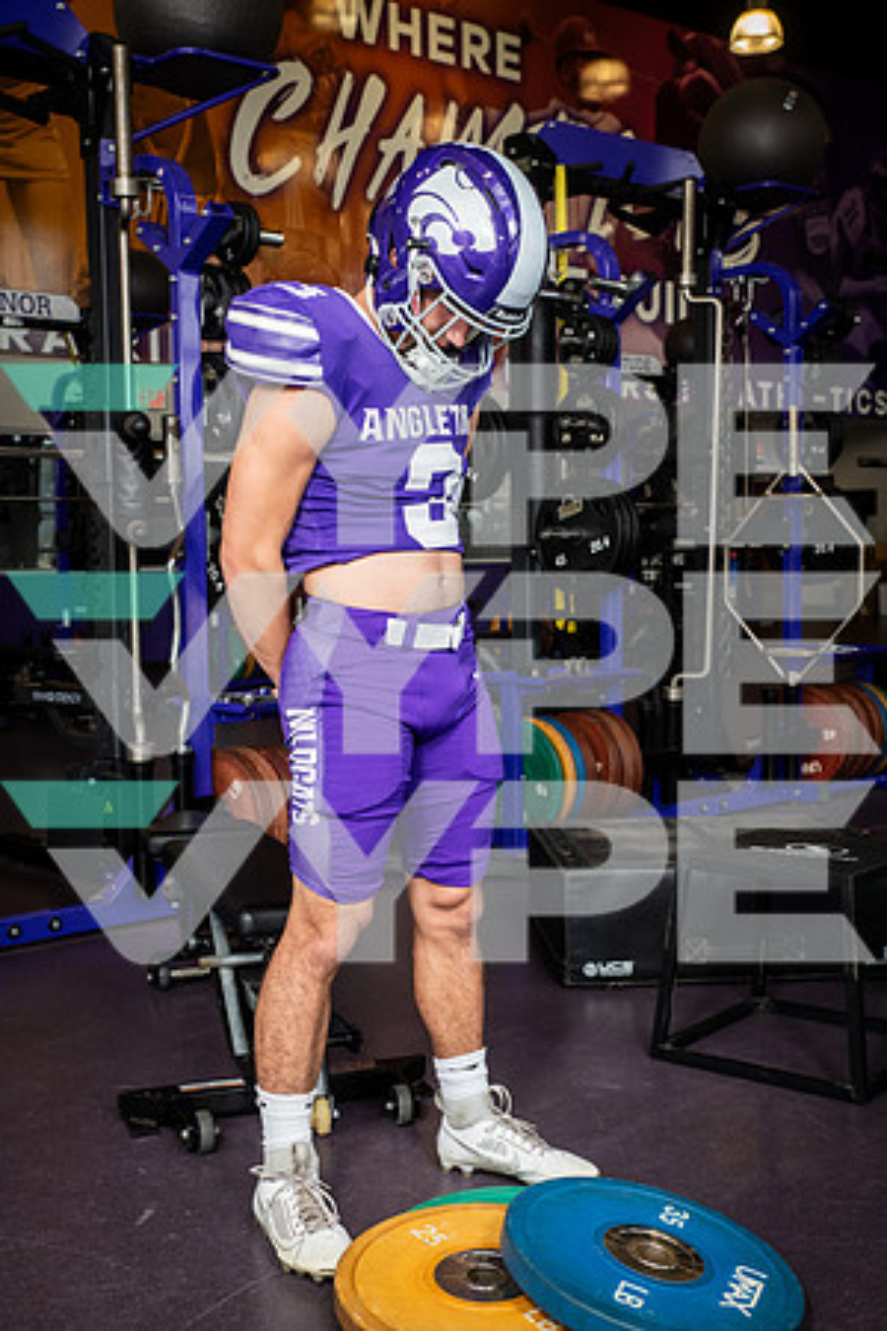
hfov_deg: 30.5
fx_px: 1626
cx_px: 444
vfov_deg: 44.5
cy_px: 666
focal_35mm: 44
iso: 800
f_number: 7.1
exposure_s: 1/250
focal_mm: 44
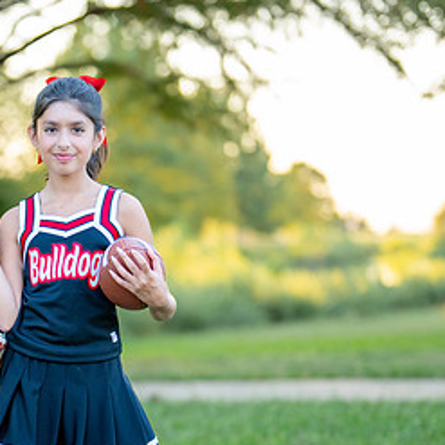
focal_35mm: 124
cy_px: 327
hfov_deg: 14.0
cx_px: 74
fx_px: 1803
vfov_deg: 14.0
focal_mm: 50
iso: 200
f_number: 1.2
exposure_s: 1/800
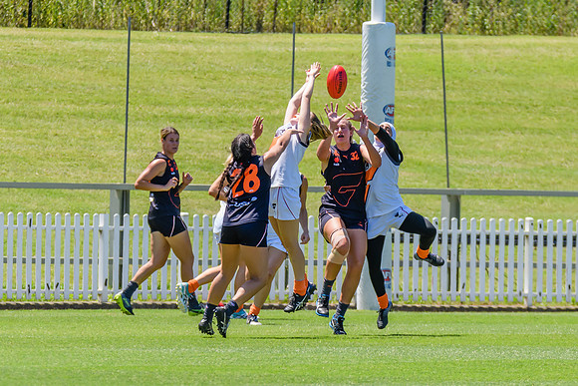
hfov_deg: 3.2
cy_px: 195
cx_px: 358
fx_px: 10271
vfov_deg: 2.2
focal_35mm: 640
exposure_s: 1/2000
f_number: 6
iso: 800
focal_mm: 300
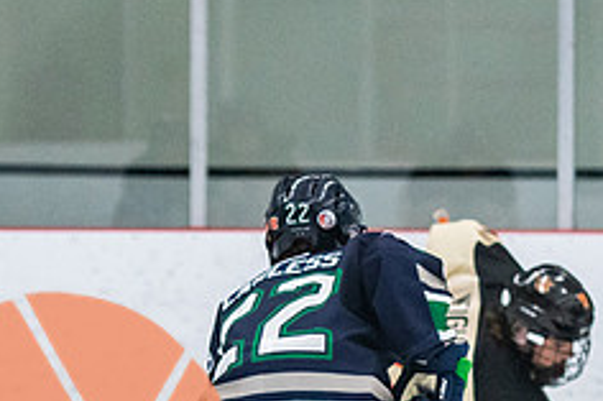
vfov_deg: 2.7
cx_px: 308
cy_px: 359
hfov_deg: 4.1
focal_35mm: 505
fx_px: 8453
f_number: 2.8
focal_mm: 98
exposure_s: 1/640
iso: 1600
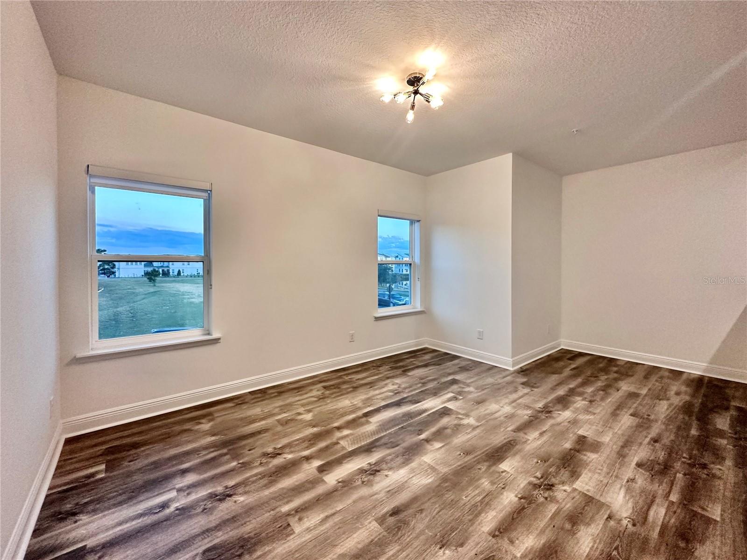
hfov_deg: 102.1
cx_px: 374
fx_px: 302
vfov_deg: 85.7
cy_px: 280
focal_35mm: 14
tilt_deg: -2.9
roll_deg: +0.2
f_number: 2.2
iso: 320
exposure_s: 1/120
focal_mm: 2.22
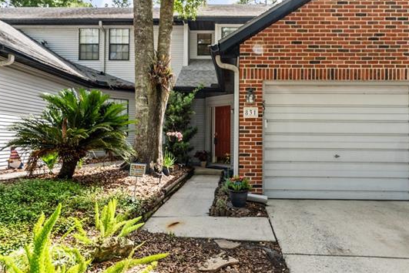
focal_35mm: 27
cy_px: 130
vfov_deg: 47.9
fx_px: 307
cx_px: 227
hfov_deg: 67.2
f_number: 7.1
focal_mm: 14
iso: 400
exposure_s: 1/250
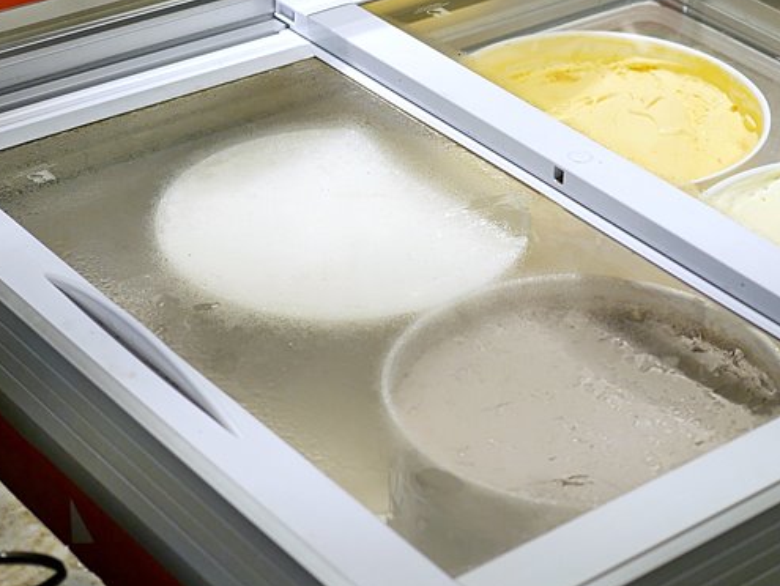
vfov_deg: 14.6
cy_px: 113
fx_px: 2277
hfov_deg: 19.3
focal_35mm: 101
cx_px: 588
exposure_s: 1/200
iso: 200
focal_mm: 25
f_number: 1.8
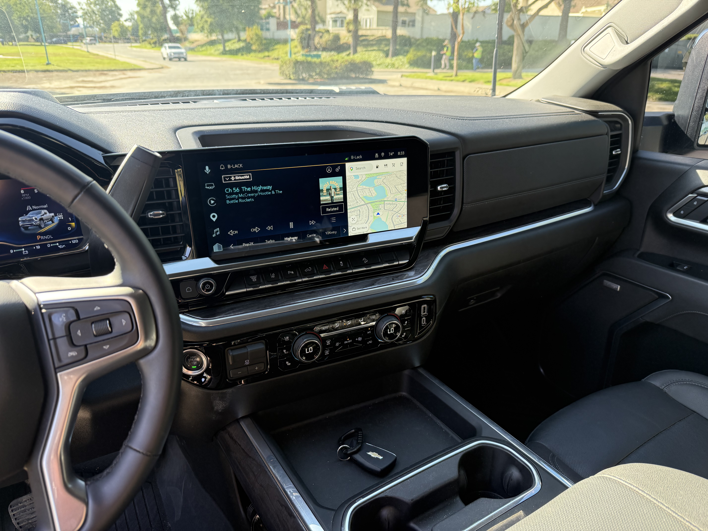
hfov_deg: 71.6
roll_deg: -1.2
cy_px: 266
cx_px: 354
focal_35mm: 24
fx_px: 491
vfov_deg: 56.8
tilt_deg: -23.3
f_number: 1.78
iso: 125
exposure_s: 1/243
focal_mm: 6.76
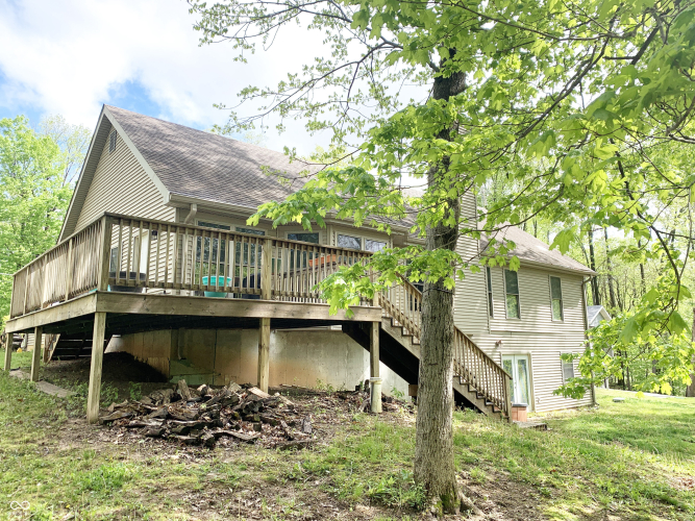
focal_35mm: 26
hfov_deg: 67.3
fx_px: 522
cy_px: 260
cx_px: 348
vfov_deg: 53.0
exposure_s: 1/919
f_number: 1.8
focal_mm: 4.25
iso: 25
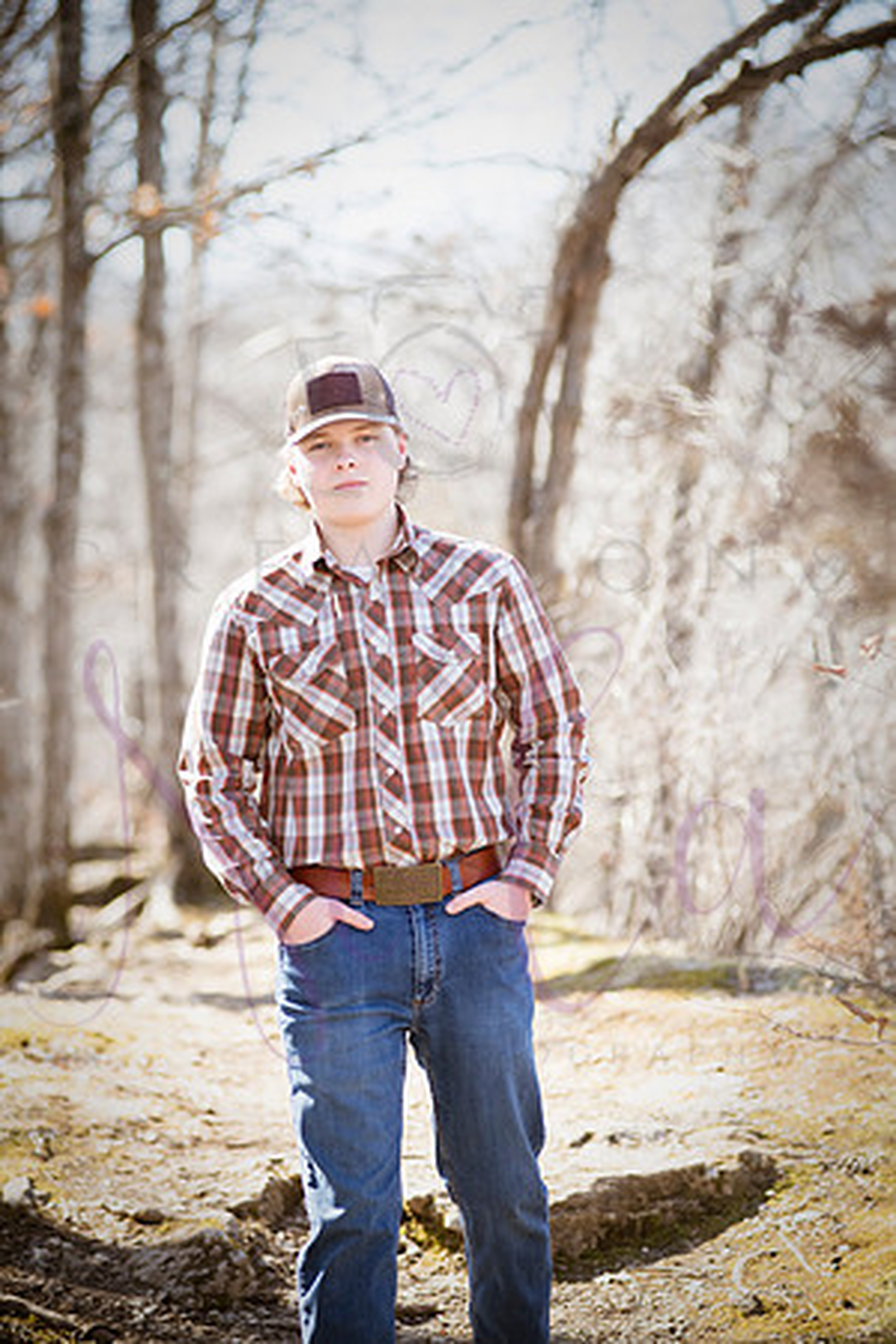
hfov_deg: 11.0
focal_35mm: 125
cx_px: 448
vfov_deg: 16.4
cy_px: 672
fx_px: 4666
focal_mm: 125
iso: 800
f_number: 3.5
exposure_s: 1/1000
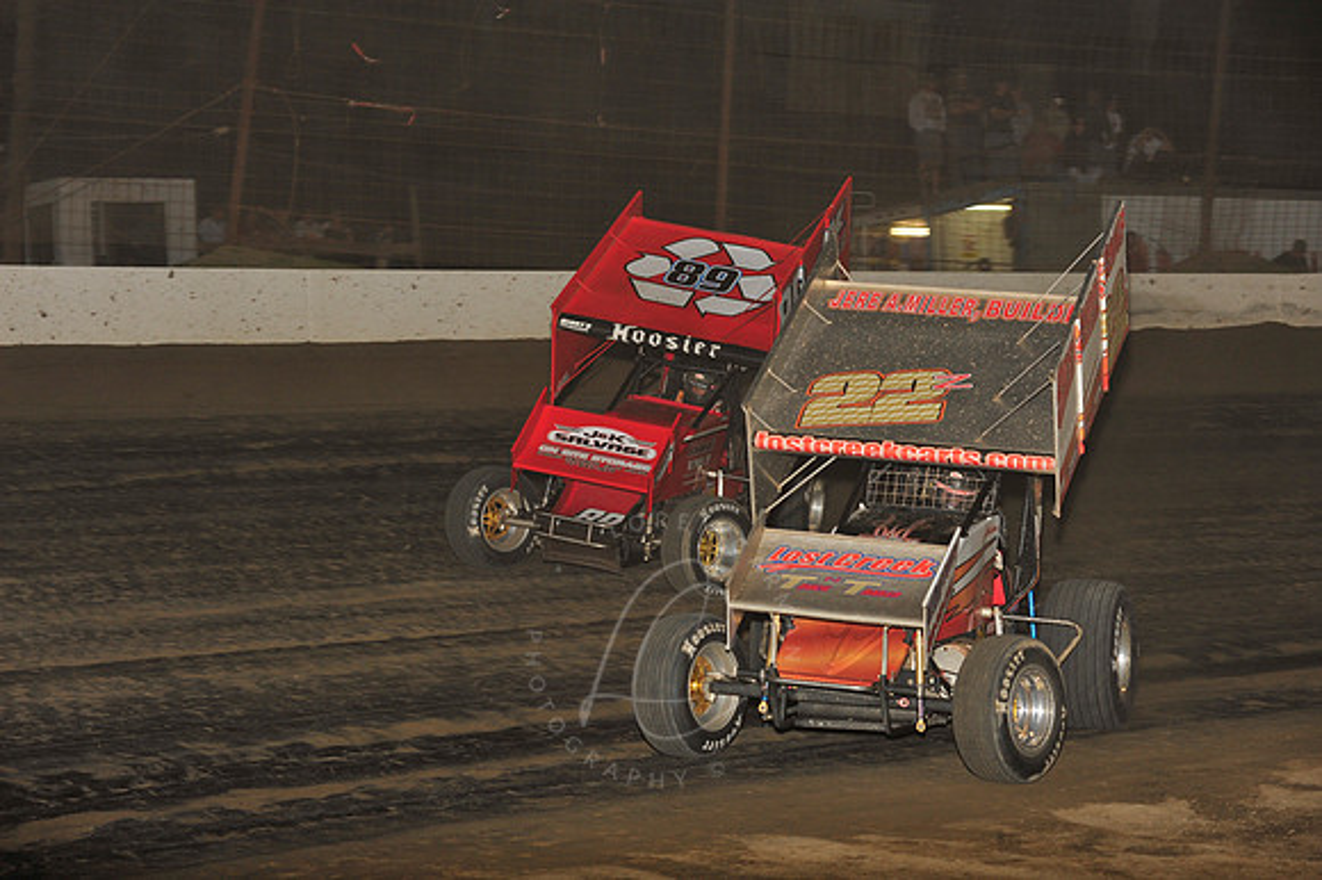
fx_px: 4110
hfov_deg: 18.3
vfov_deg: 12.2
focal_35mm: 112
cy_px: 440
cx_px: 661
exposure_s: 1/320
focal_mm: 112
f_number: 6.3
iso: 800
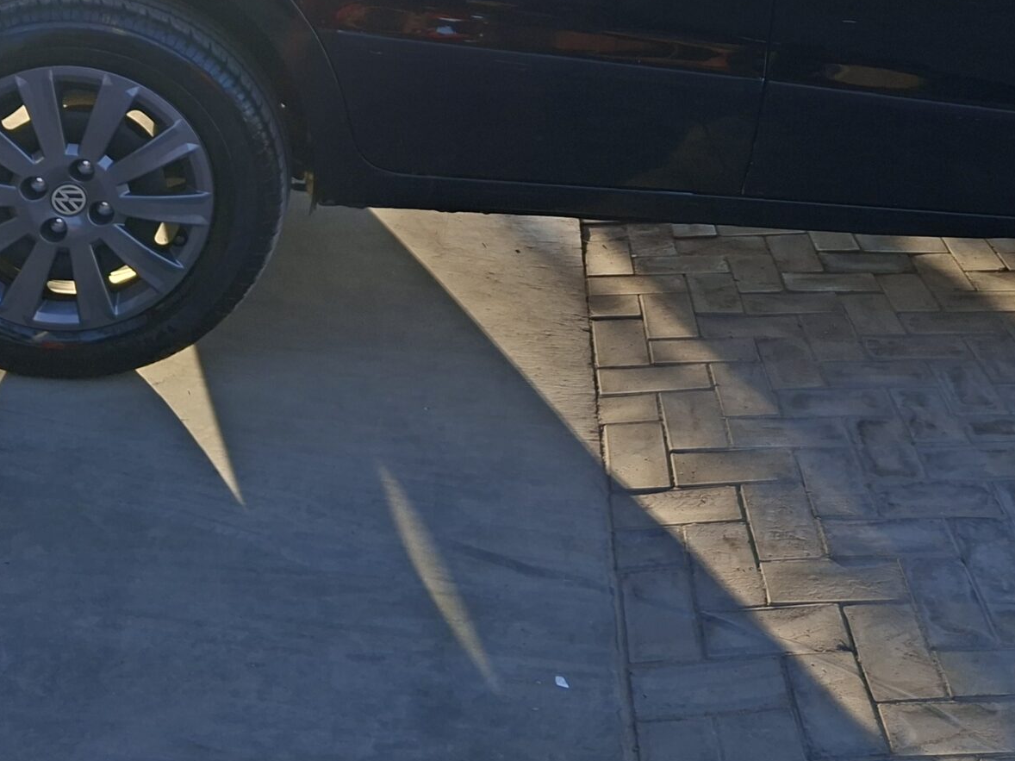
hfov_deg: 37.4
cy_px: -53
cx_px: 738
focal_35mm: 50
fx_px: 1466
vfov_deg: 27.0
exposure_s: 1/898
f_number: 1.8
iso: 50
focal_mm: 5.54
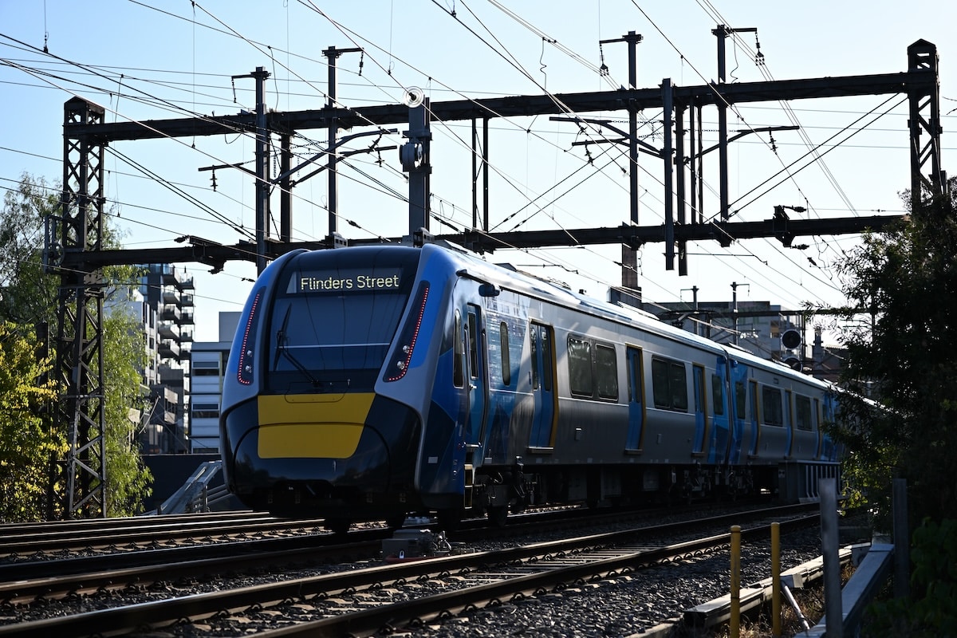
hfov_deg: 27.0
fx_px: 1994
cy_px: 319
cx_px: 478
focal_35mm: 75
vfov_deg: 18.2
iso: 220
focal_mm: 75
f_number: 2.8
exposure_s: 1/3200
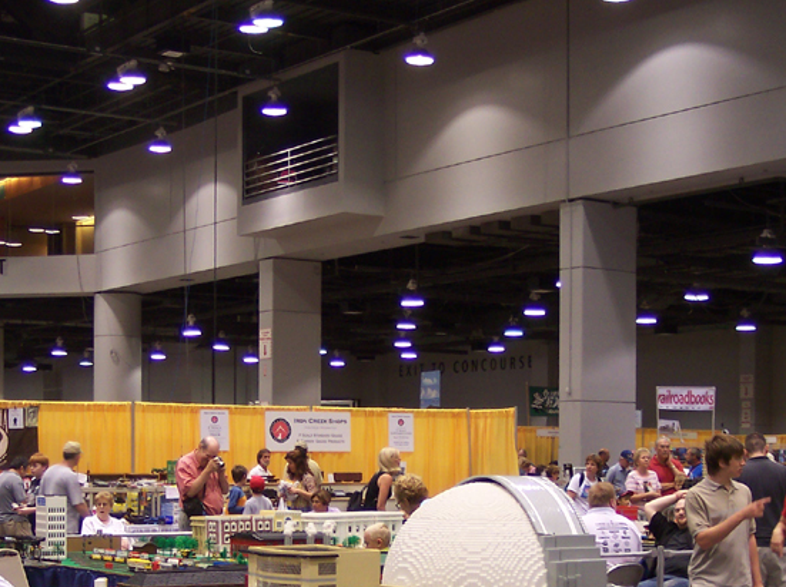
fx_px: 1565
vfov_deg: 20.9
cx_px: 375
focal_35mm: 69
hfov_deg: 28.2
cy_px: 512
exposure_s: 1/30
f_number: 2.8
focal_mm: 8
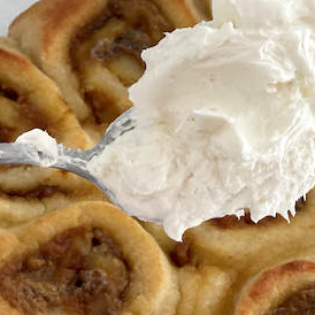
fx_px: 1771
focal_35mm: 172
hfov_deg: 10.1
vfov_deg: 10.2
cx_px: 241
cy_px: 135
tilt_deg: -46.5
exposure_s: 1/122
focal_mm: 6
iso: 100
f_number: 2
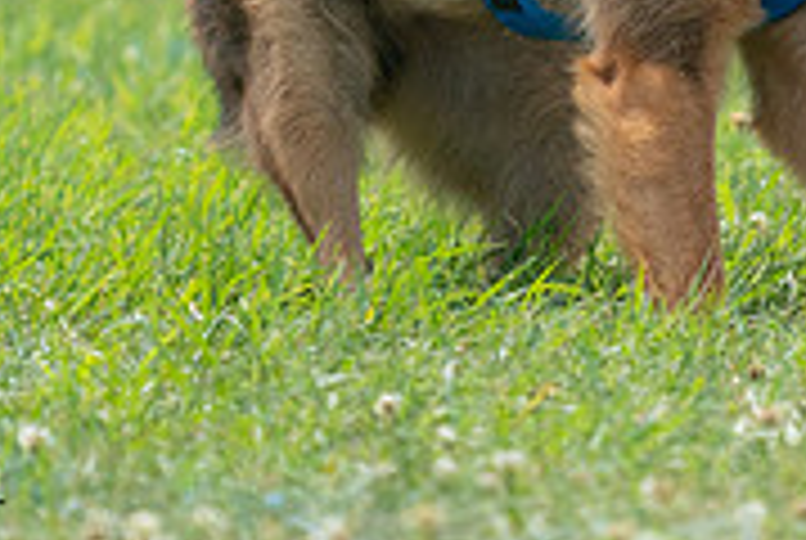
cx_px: 1022
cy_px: -313
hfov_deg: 1.9
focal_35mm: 1089
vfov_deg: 1.3
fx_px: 24422
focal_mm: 324
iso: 1600
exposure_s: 1/4000
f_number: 6.3
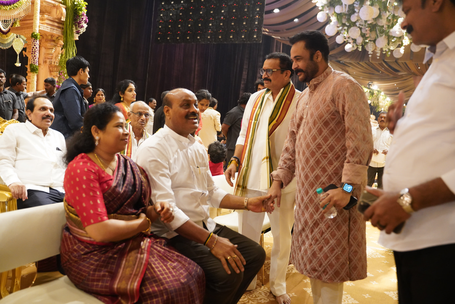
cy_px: 152
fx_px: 392
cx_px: 228
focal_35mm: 31
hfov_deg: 60.3
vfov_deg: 42.4
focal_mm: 31
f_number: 3.2
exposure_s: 1/160
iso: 5000
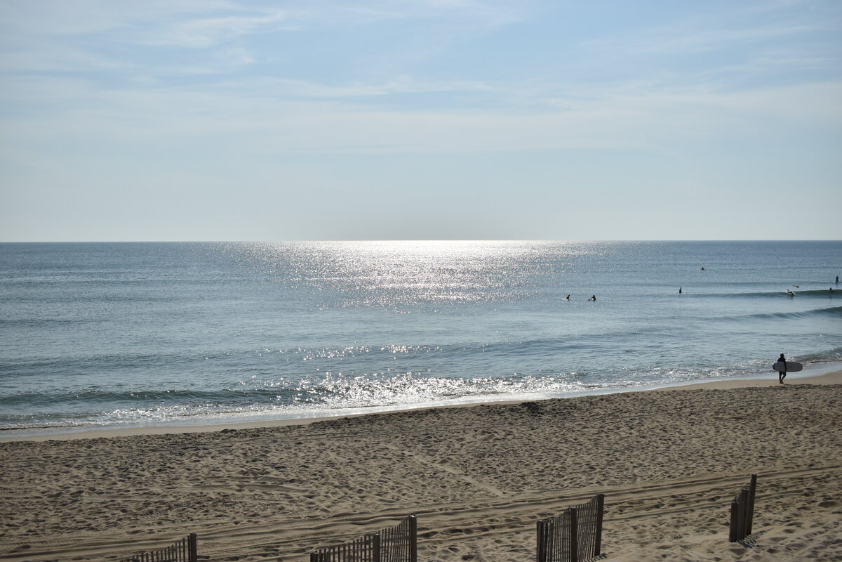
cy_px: 281
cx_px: 421
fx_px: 947
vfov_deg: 33.0
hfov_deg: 47.9
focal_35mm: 40
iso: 100
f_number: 5.6
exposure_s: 1/3200
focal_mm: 27
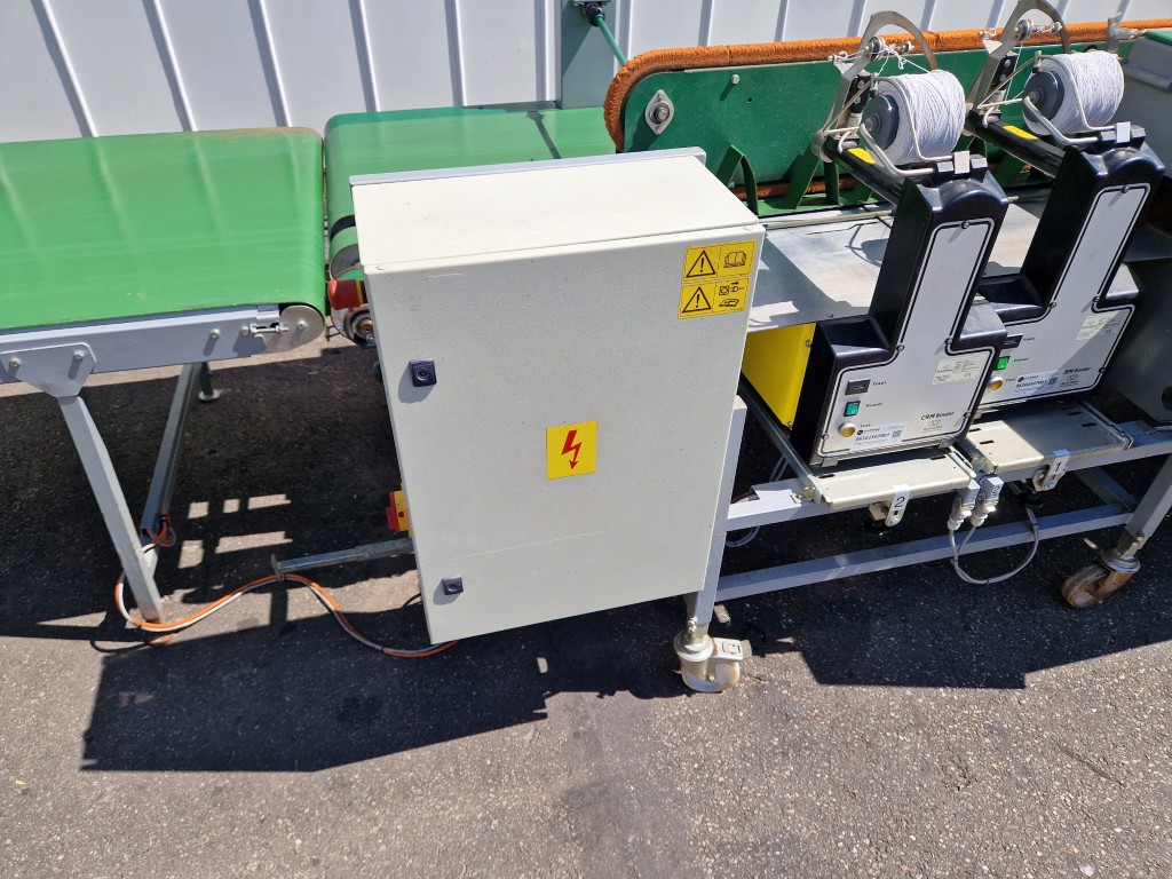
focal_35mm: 23
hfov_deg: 73.9
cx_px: 586
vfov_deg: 58.9
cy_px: 440
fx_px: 779
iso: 50
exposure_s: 1/1352
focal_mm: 5.4
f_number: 1.8
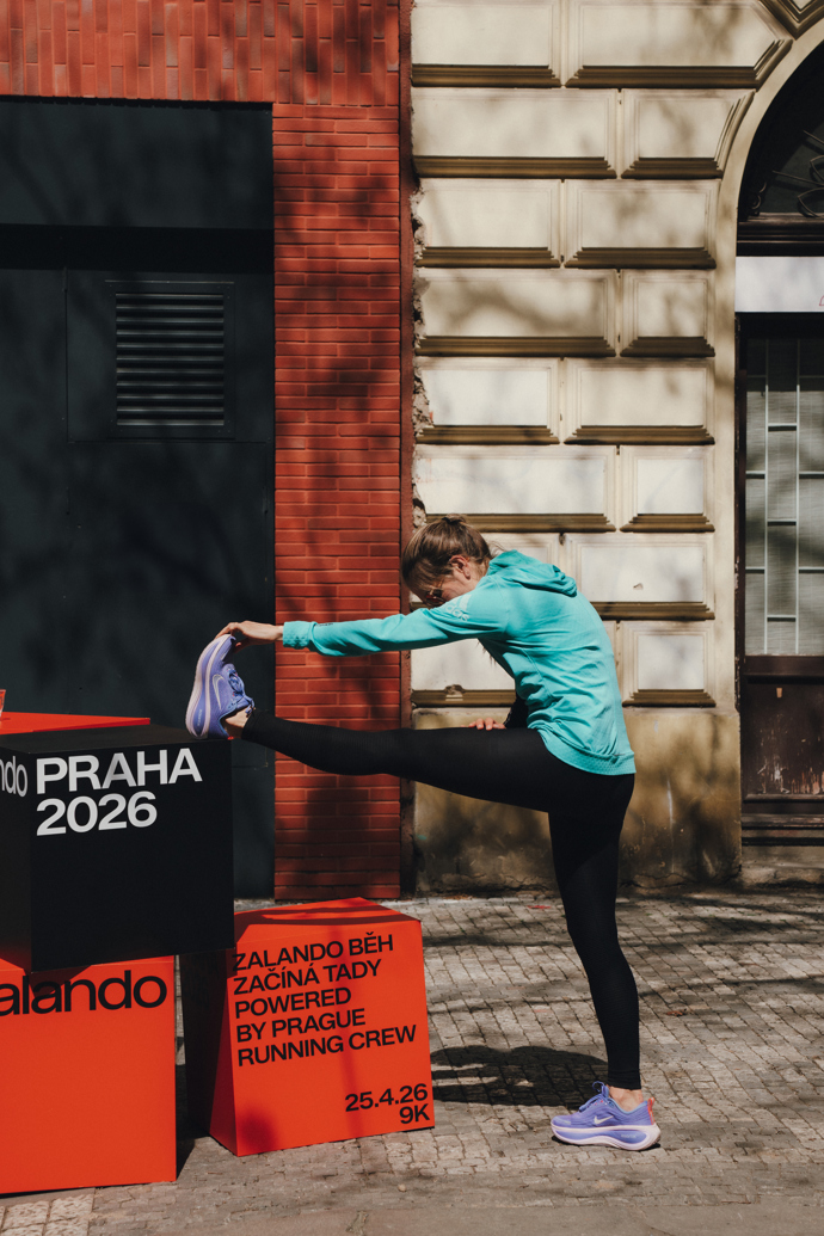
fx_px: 2231
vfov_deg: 31.0
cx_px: 412
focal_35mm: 65
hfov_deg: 20.9
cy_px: 618
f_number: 5
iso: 125
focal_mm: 65
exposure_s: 1/1250
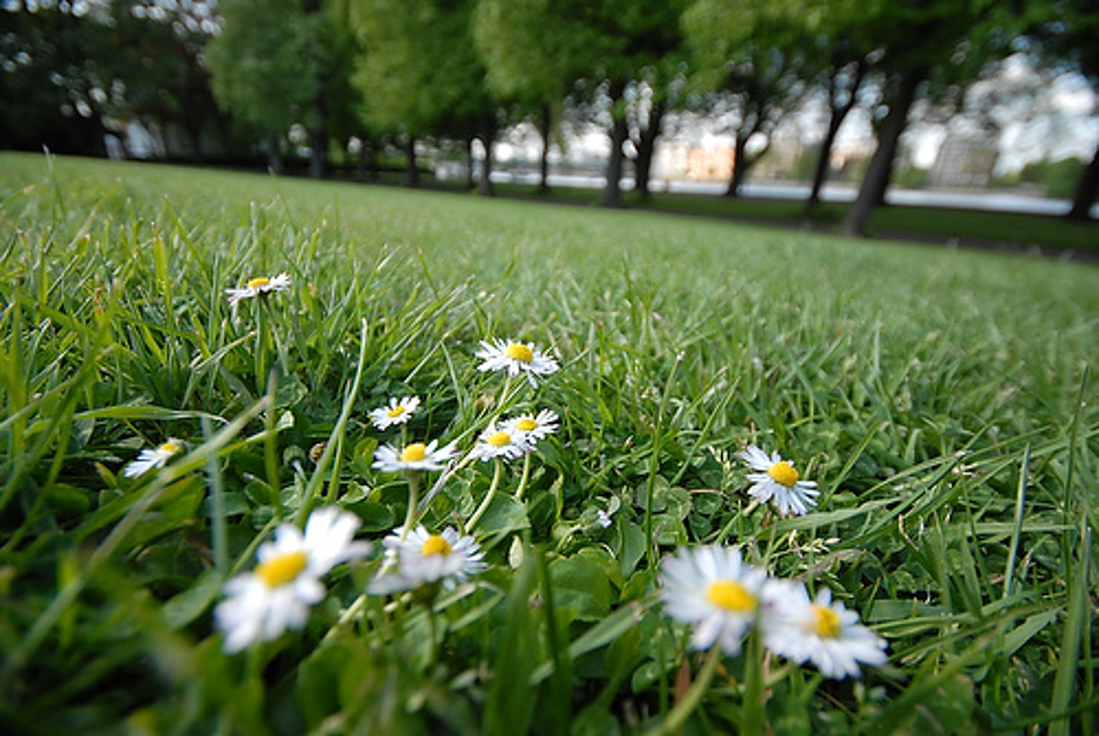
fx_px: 459
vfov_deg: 77.5
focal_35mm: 15
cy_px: 368
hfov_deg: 100.3
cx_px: 550
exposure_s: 1/400
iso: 400
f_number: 4
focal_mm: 10
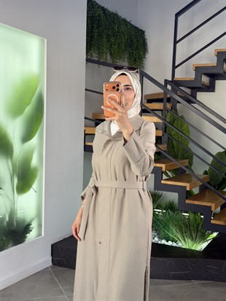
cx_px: 113
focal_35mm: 48
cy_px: 150
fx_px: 418
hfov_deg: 30.3
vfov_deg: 39.6
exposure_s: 1/189
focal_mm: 6.76
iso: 64
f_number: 1.78
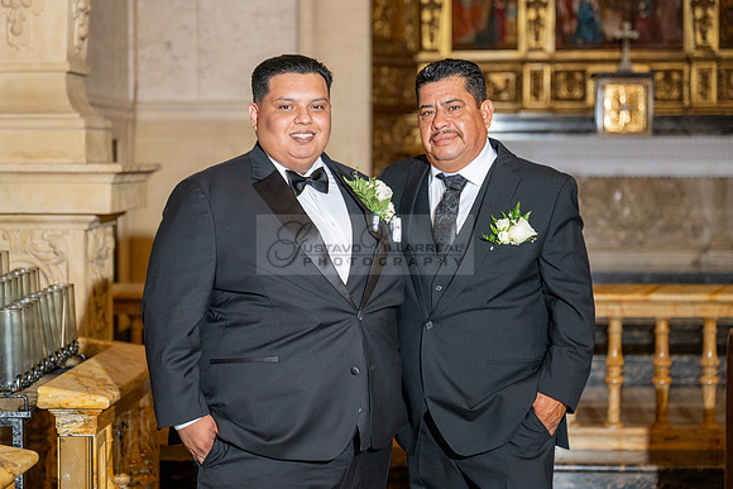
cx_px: 332
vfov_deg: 17.0
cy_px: 224
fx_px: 1637
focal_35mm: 80
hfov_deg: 25.2
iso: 1000
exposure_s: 1/200
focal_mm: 70
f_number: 2.8
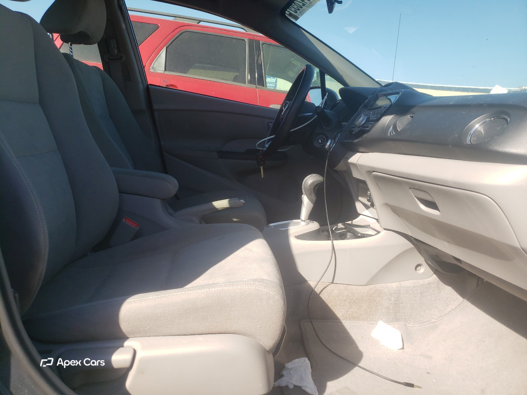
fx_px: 396
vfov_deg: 53.1
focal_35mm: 26
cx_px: 264
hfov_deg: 67.3
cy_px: 198
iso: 50
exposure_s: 1/1000
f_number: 1.5
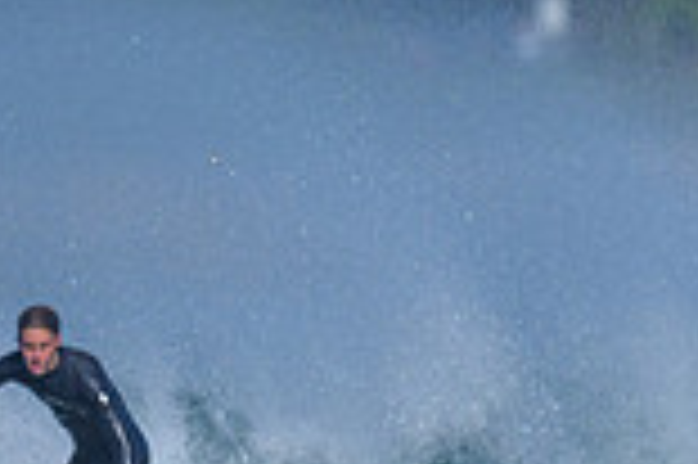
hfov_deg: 0.5
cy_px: 549
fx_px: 79797
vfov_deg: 0.3
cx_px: -25
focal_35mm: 4120
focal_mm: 800
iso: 200
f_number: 6.3
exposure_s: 1/2000
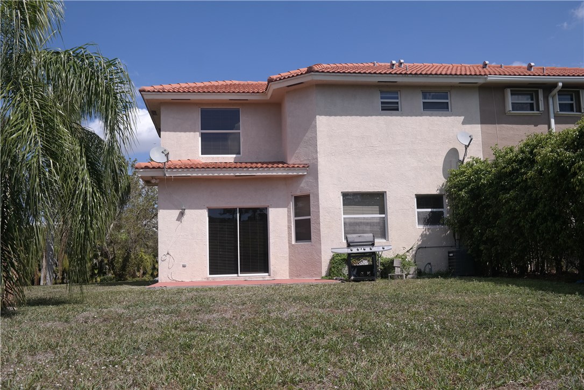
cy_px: 195
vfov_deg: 40.0
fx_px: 535
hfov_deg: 57.2
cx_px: 292
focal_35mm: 33
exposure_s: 1/400
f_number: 8
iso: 100
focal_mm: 22
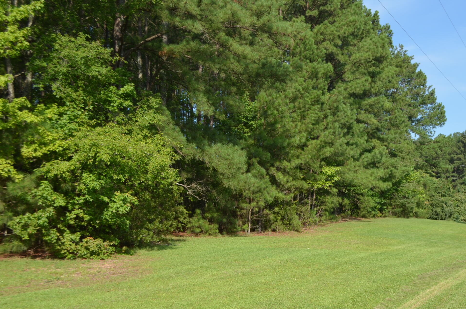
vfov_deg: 29.1
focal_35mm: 46
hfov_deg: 42.6
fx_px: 594
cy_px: 176
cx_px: 280
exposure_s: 1/250
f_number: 8
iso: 180
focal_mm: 24
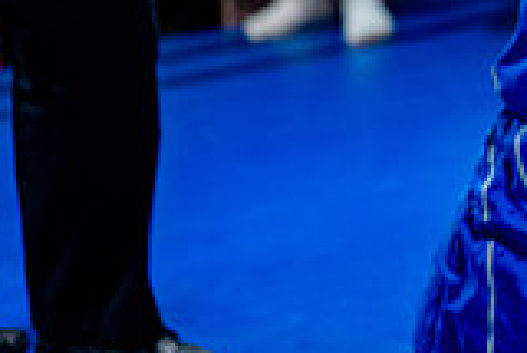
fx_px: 3985
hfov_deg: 7.4
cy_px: -236
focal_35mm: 272
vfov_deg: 5.0
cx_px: 906
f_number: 2
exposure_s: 1/1000
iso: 4000
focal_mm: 75
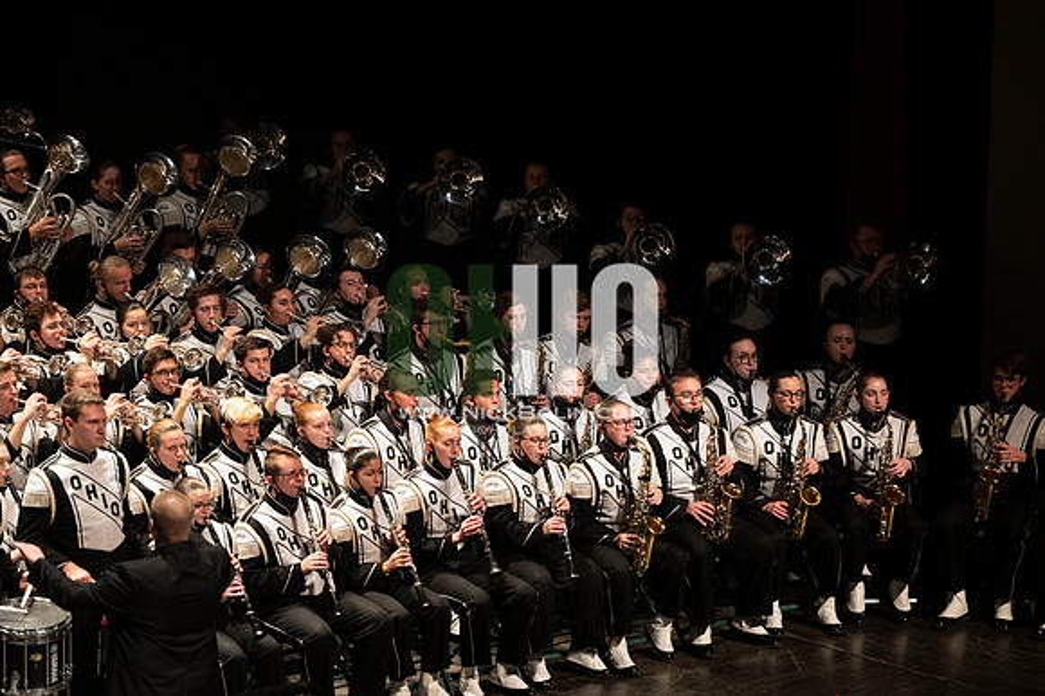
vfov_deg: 6.9
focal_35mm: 200
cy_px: 348
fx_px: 5802
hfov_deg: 10.3
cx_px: 522
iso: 2500
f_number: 2.8
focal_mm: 200
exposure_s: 1/500
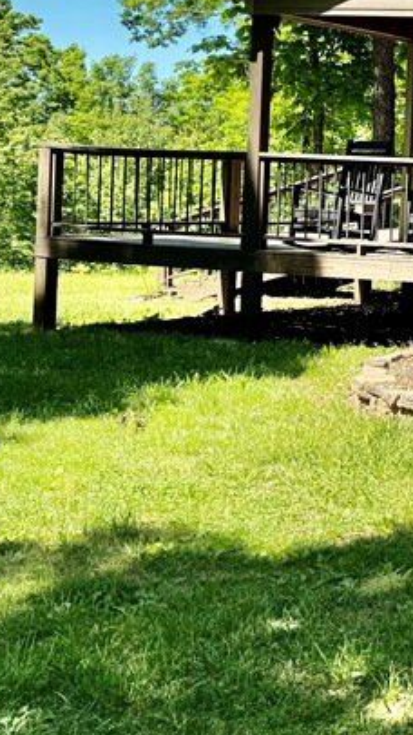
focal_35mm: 66
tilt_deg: -0.7
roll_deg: -2.7
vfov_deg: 31.4
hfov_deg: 14.2
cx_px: 906
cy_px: 197
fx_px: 1287
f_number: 1.78
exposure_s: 1/1678
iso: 80
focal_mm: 6.76
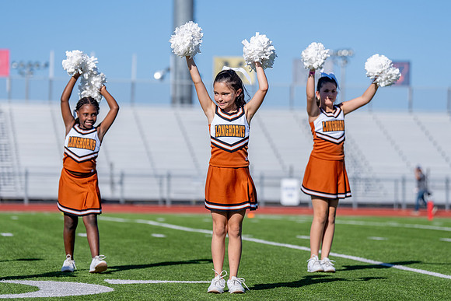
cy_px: 142
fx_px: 1828
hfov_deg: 14.1
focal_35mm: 146
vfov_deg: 9.4
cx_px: 217
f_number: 2.8
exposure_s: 1/2500
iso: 100
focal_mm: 115
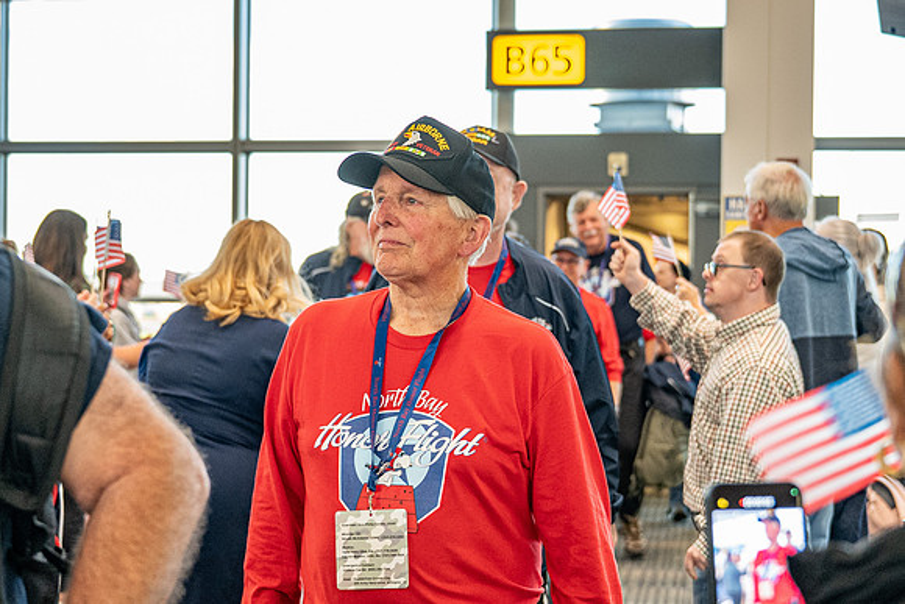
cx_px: 416
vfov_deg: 20.4
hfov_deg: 30.2
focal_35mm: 67
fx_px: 1679
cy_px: 298
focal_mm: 35
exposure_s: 1/200
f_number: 2.8
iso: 1800
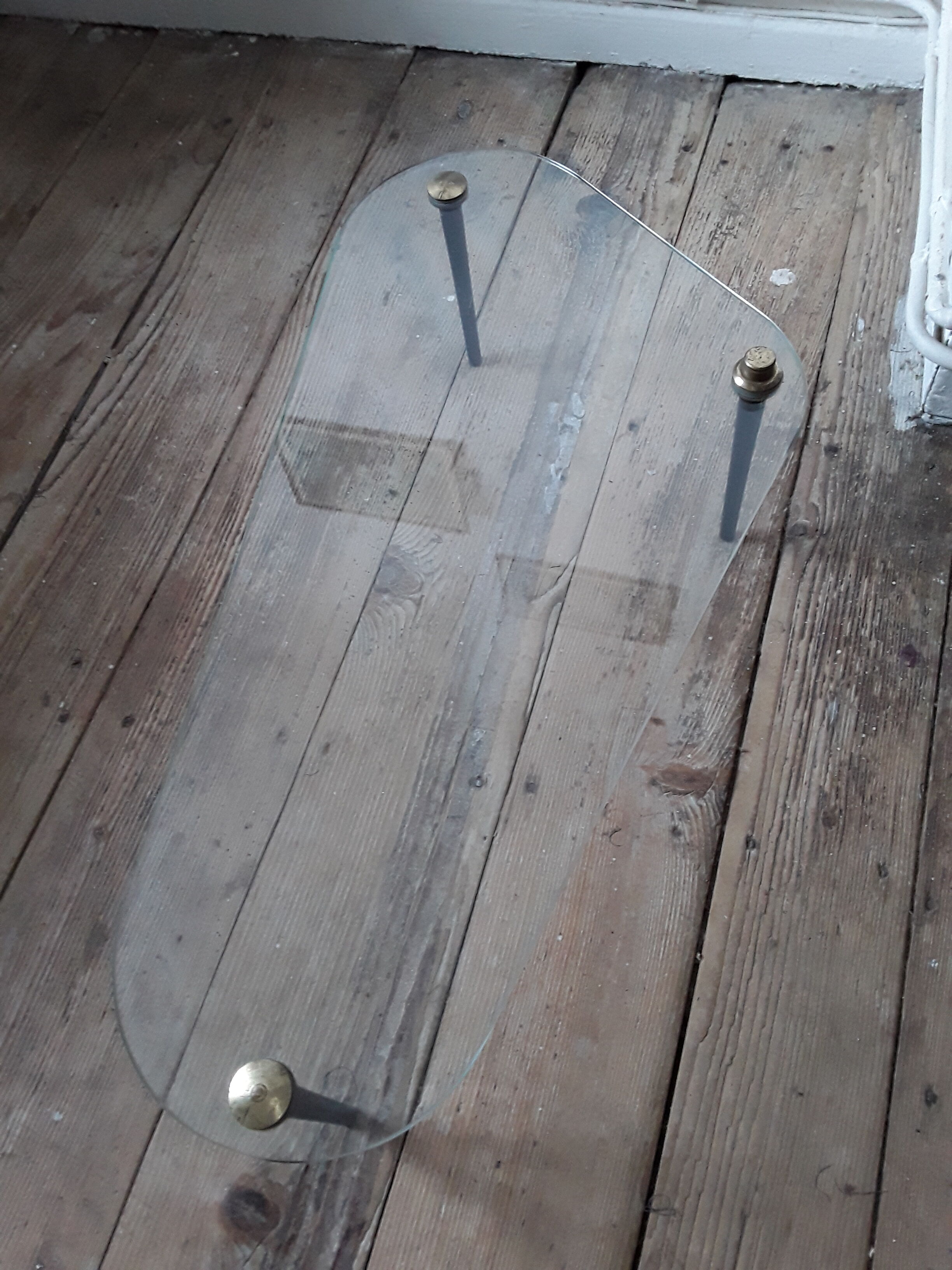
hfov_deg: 51.4
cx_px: 476
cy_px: 635
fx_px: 990
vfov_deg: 65.3
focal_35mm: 27
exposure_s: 1/33
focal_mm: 2.91
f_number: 1.9
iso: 160
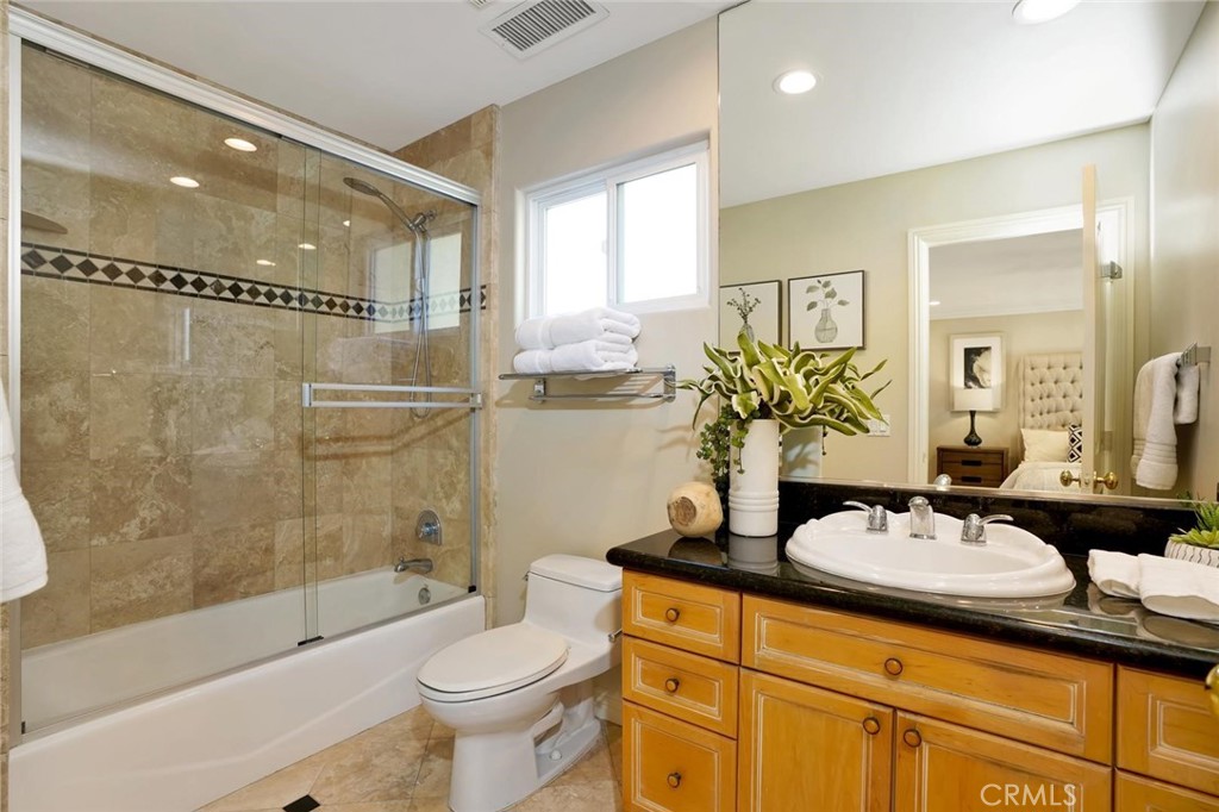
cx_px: 610
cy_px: 406
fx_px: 542
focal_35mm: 16
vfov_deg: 73.7
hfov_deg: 96.8
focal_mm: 16
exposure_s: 1/20
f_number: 7.1
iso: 400
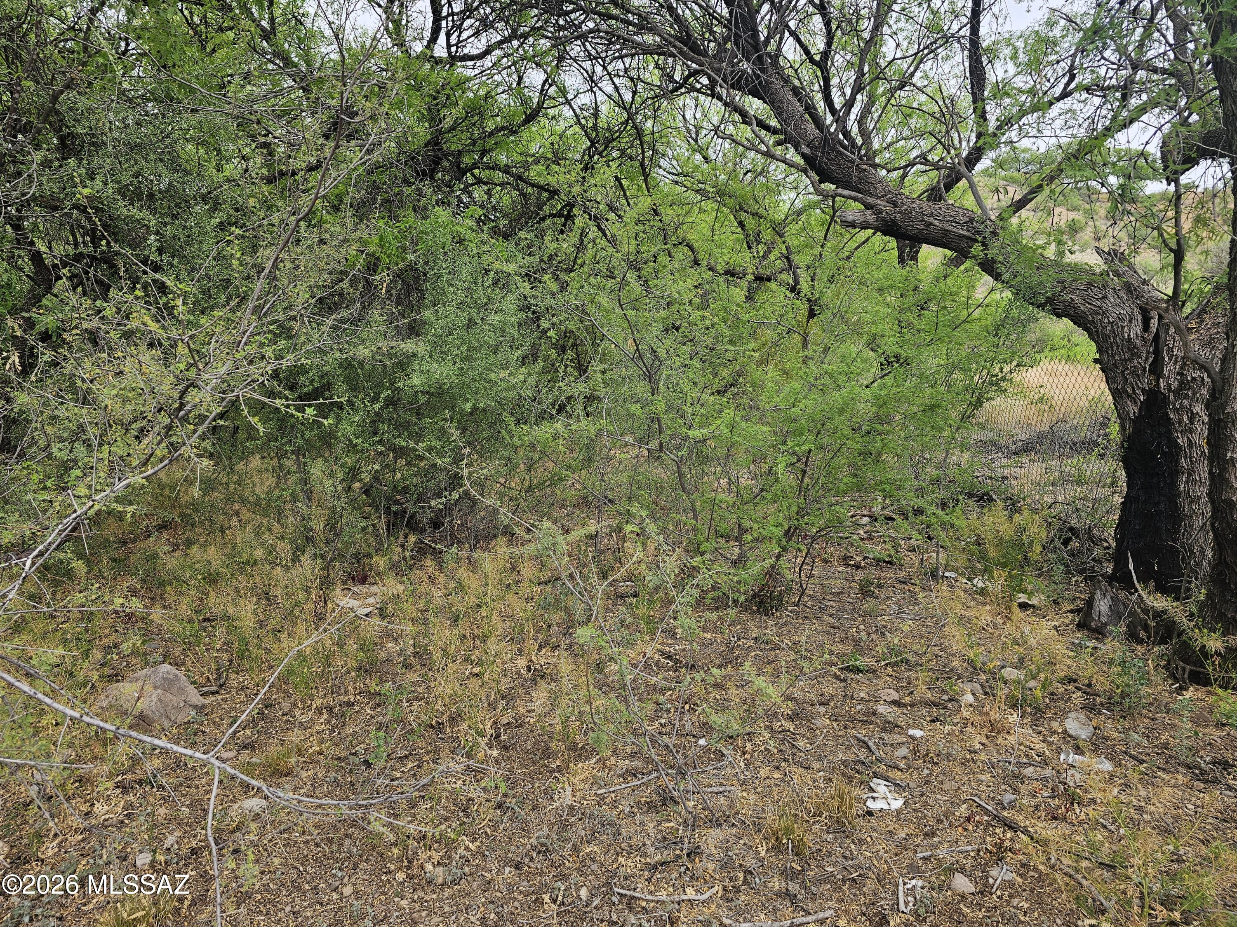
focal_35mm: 23
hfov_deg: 73.9
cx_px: 618
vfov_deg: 58.9
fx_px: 822
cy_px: 464
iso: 16
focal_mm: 6.3
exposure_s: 1/120
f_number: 1.7
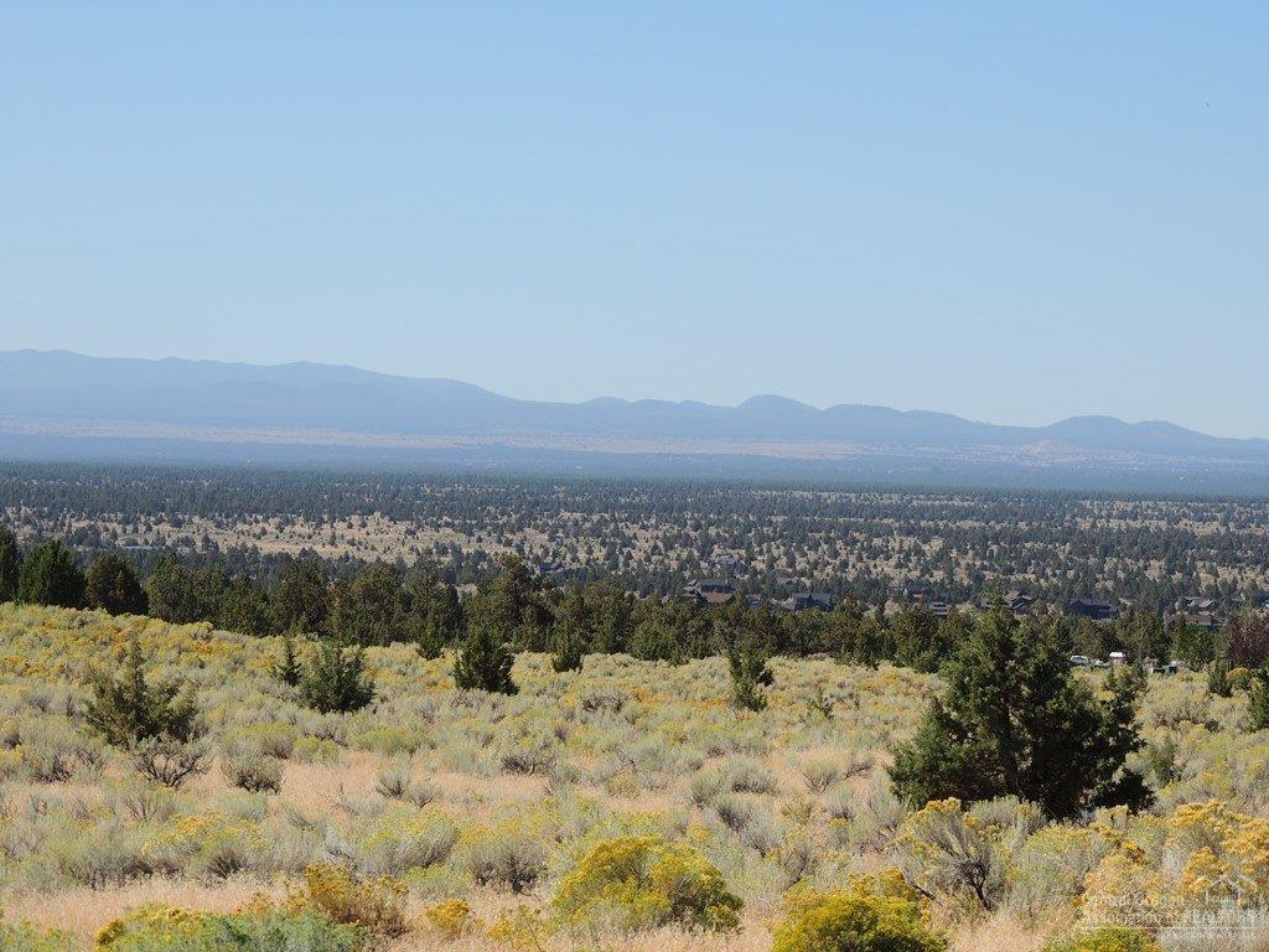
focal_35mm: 135
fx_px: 4949
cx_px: 634
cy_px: 476
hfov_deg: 14.6
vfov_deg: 11.0
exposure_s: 1/800
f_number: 4.3
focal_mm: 24
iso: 100
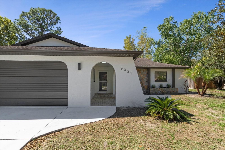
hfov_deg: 90.0
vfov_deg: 67.4
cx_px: 112
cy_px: 75
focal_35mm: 18
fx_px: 112
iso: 320
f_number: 8
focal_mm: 12
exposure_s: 1/250
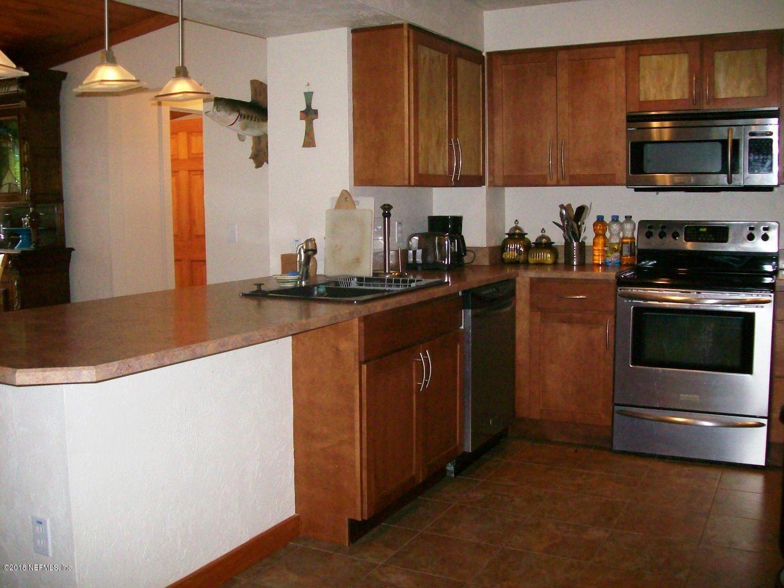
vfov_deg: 39.7
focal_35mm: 36
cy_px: 294
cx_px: 392
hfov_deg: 51.4
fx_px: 815
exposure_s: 1/64
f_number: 2.7
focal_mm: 6
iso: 200
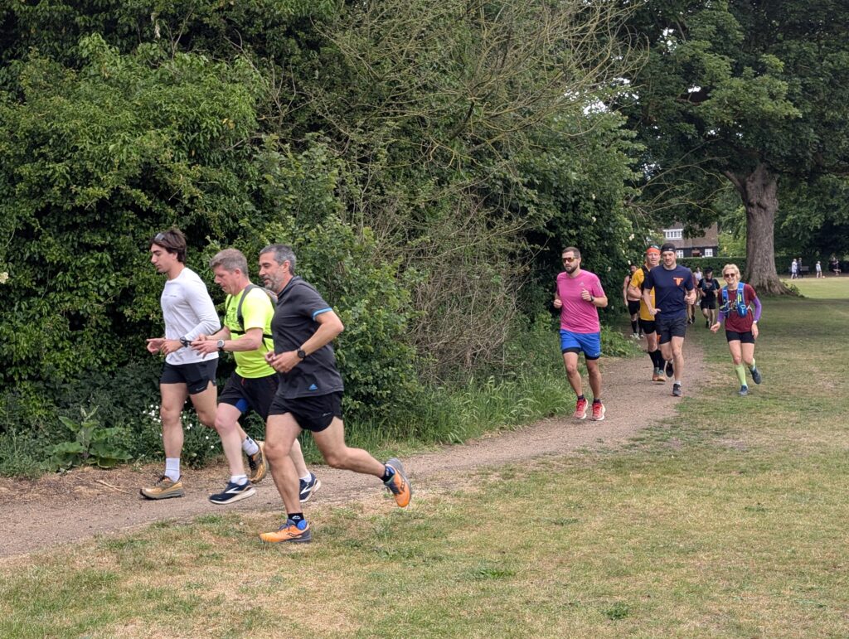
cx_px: 424
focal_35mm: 49
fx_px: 1203
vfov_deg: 29.7
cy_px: 320
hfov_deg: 38.9
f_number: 1.68
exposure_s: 1/256
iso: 27
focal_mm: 6.9
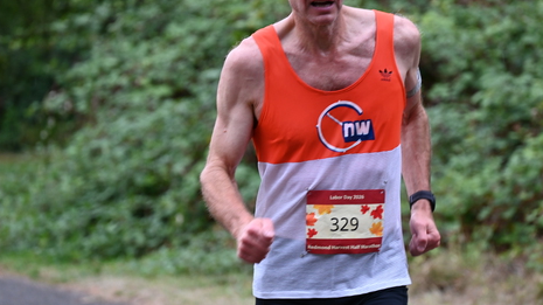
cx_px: 290
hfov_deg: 8.7
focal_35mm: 248
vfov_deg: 4.9
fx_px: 3569
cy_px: 130
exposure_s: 1/250
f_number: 6.3
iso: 900
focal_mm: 200
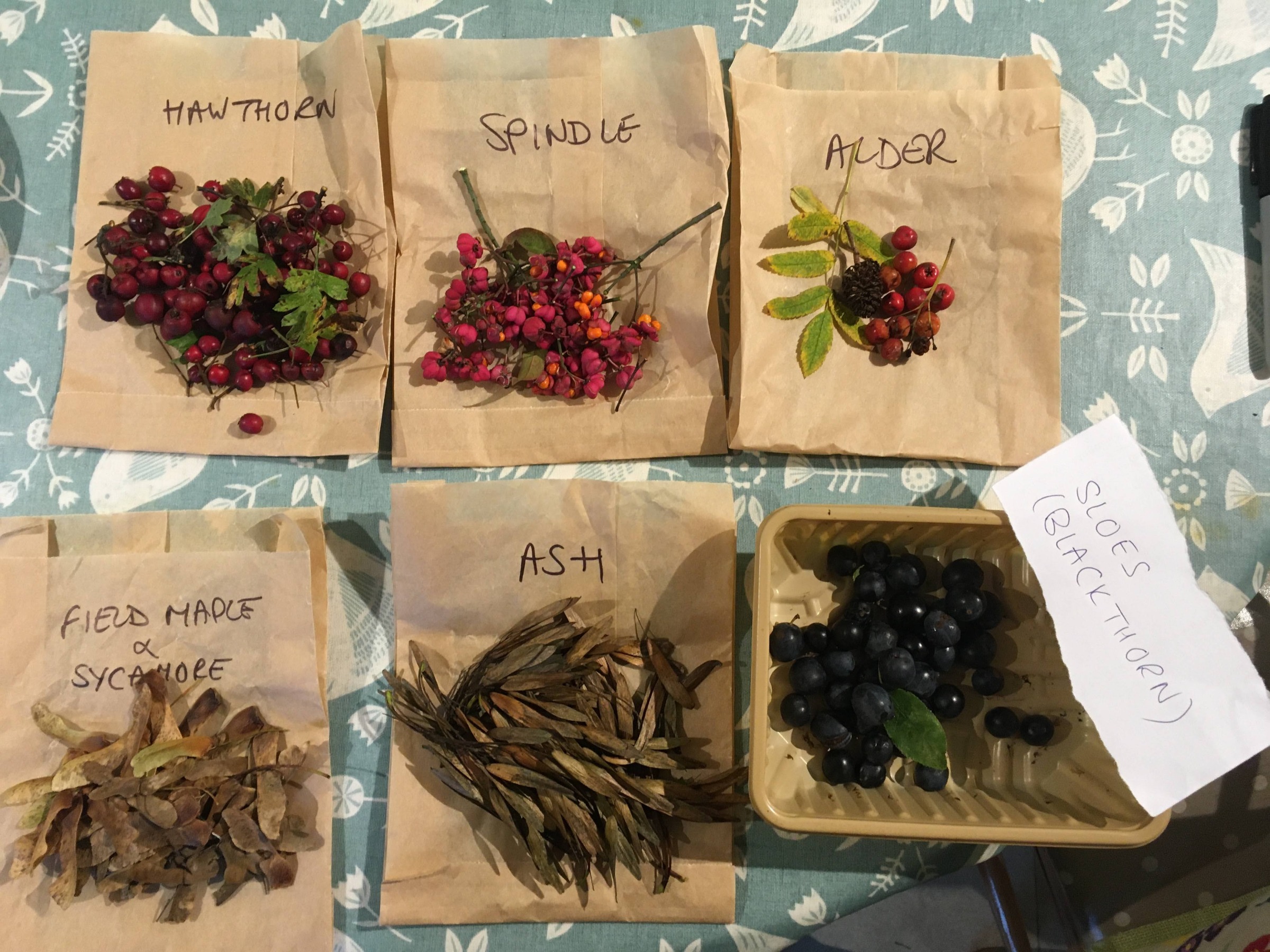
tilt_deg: -82.9
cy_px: 476
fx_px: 1064
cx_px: 635
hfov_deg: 61.7
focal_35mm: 29
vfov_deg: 48.2
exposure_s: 1/33
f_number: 2.2
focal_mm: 4.15
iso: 160
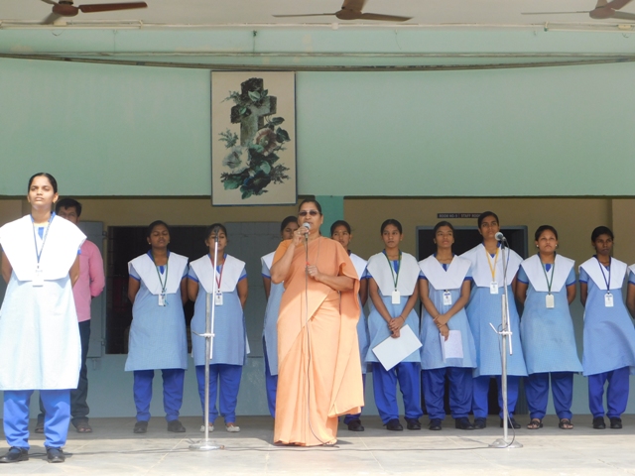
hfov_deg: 24.4
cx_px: 318
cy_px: 238
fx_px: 1468
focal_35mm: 80
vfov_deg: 18.4
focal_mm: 14.2
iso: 125
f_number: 4.4
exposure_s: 1/320
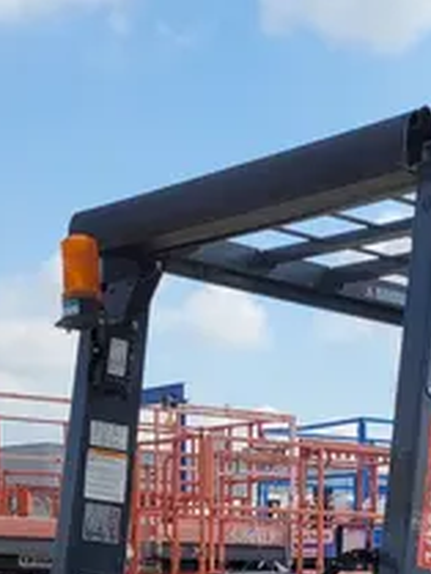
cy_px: 861
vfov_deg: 18.9
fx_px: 1509
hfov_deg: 16.1
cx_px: 343
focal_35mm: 91
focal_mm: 5.4
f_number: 1.8
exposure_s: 1/2551
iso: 40
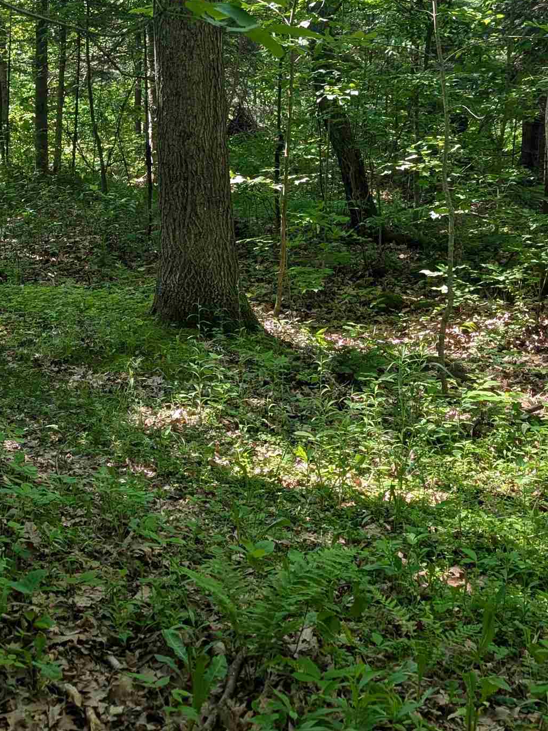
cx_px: 55
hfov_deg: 26.1
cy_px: 226
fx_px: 1140
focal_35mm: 54
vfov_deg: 35.1
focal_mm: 6.9
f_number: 1.68
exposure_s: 1/119
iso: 35
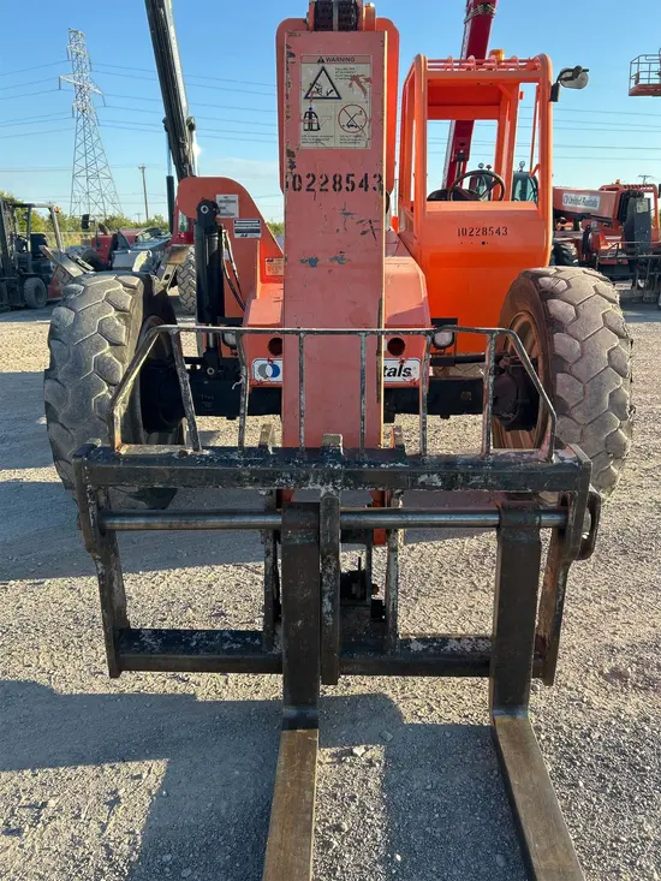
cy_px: 440
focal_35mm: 26
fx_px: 662
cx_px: 330
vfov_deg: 67.3
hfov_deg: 53.1
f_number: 1.5
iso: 50
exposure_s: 1/1009
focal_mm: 5.7
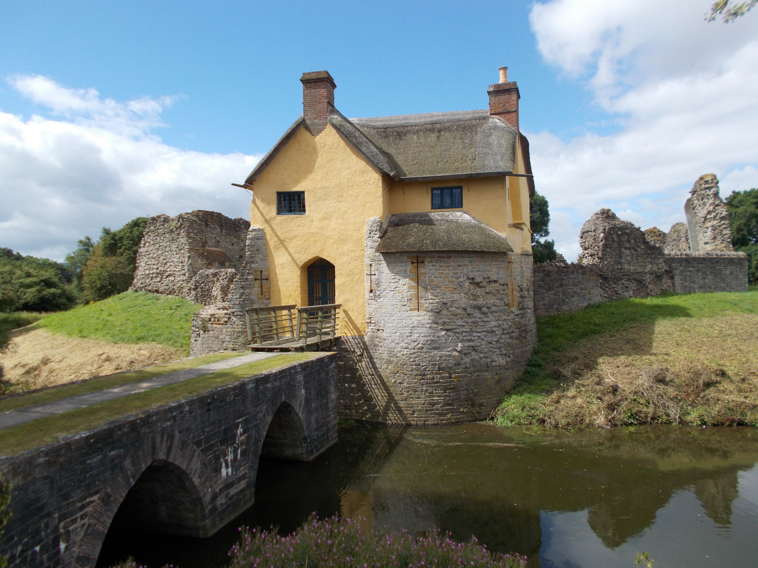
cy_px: 284
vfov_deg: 53.0
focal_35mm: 26
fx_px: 569
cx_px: 379
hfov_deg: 67.3
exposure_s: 1/160
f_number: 8
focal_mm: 4.6
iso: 80
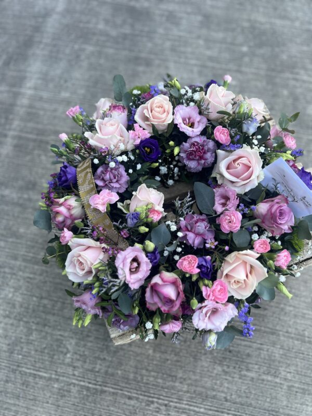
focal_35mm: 26
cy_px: 208
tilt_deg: -68.2
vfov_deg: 67.3
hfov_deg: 53.1
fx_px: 312
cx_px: 156
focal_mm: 5.7
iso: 40
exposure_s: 1/274
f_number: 1.5
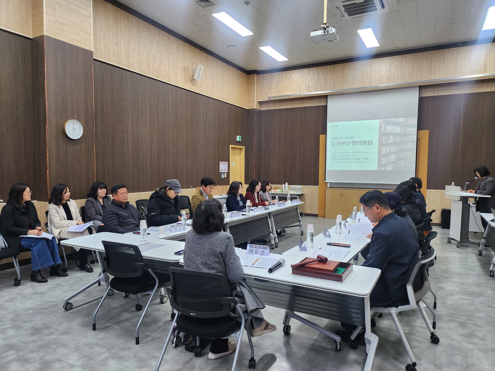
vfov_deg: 56.8
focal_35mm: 24
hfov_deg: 71.6
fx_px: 343
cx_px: 248
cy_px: 186
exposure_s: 1/120
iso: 200
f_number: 1.8
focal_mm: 5
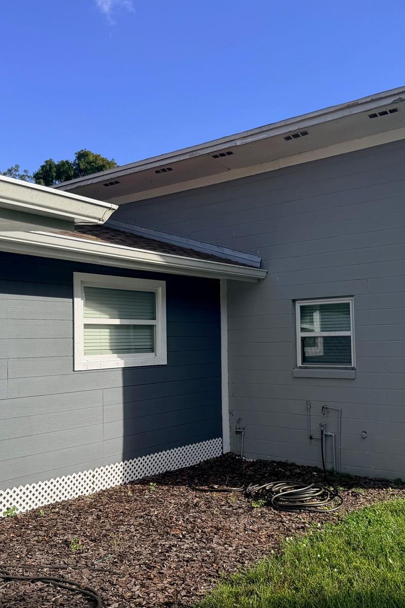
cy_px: 303
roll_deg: +1.0
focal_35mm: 34
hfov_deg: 38.8
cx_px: 231
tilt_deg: +3.4
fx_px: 574
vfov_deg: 55.8
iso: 80
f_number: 1.78
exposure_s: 1/3953
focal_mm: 6.76
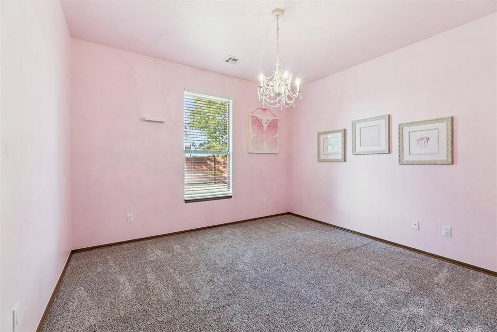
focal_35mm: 15
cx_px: 248
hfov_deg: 100.4
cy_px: 166
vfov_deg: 77.3
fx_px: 207
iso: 200
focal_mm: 10
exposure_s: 1/50
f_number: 6.3
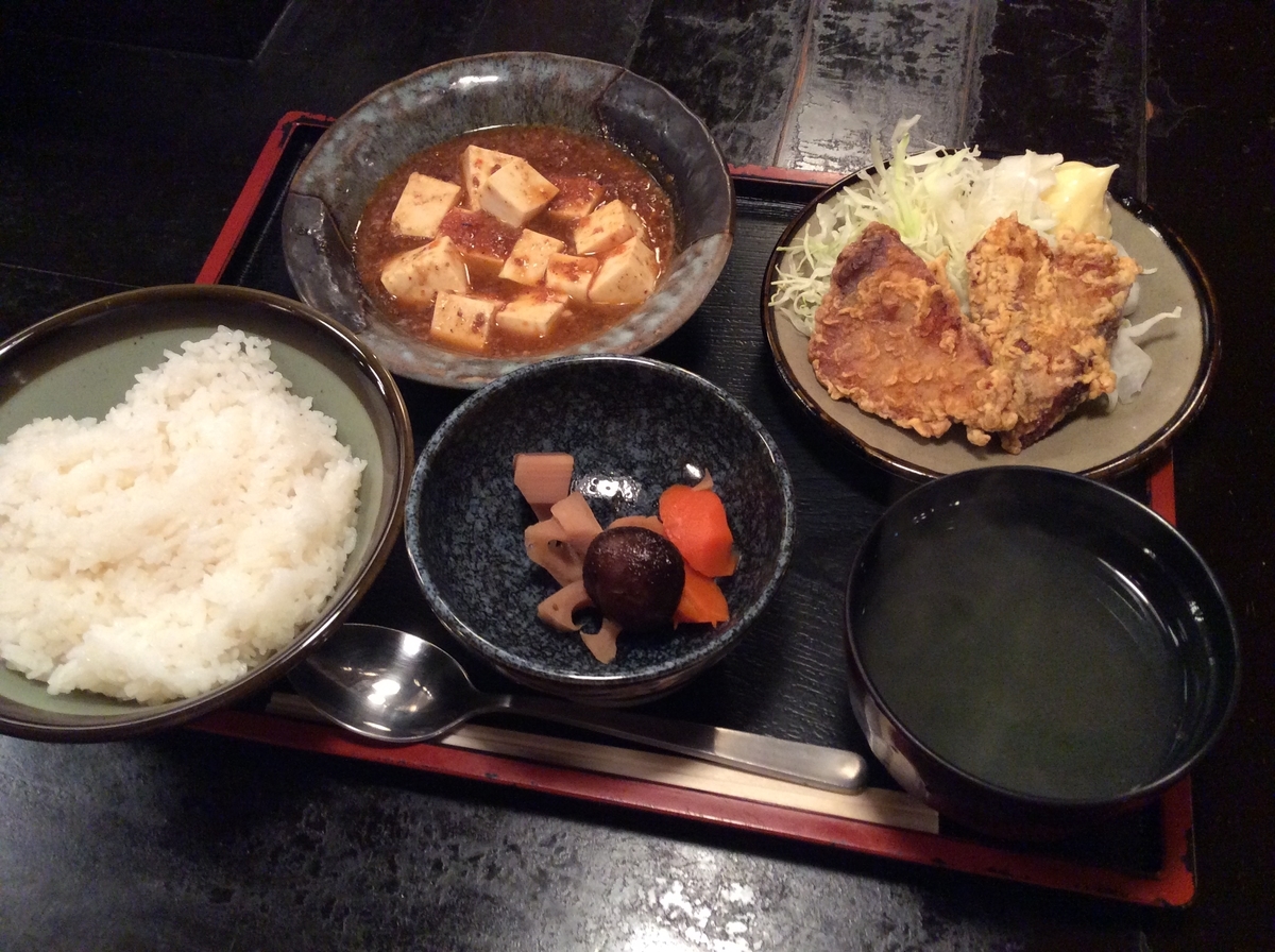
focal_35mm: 32
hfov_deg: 56.9
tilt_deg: -56.0
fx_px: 1177
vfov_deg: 44.0
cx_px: 638
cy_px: 476
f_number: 2.4
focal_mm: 3.3
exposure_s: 1/24
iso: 200
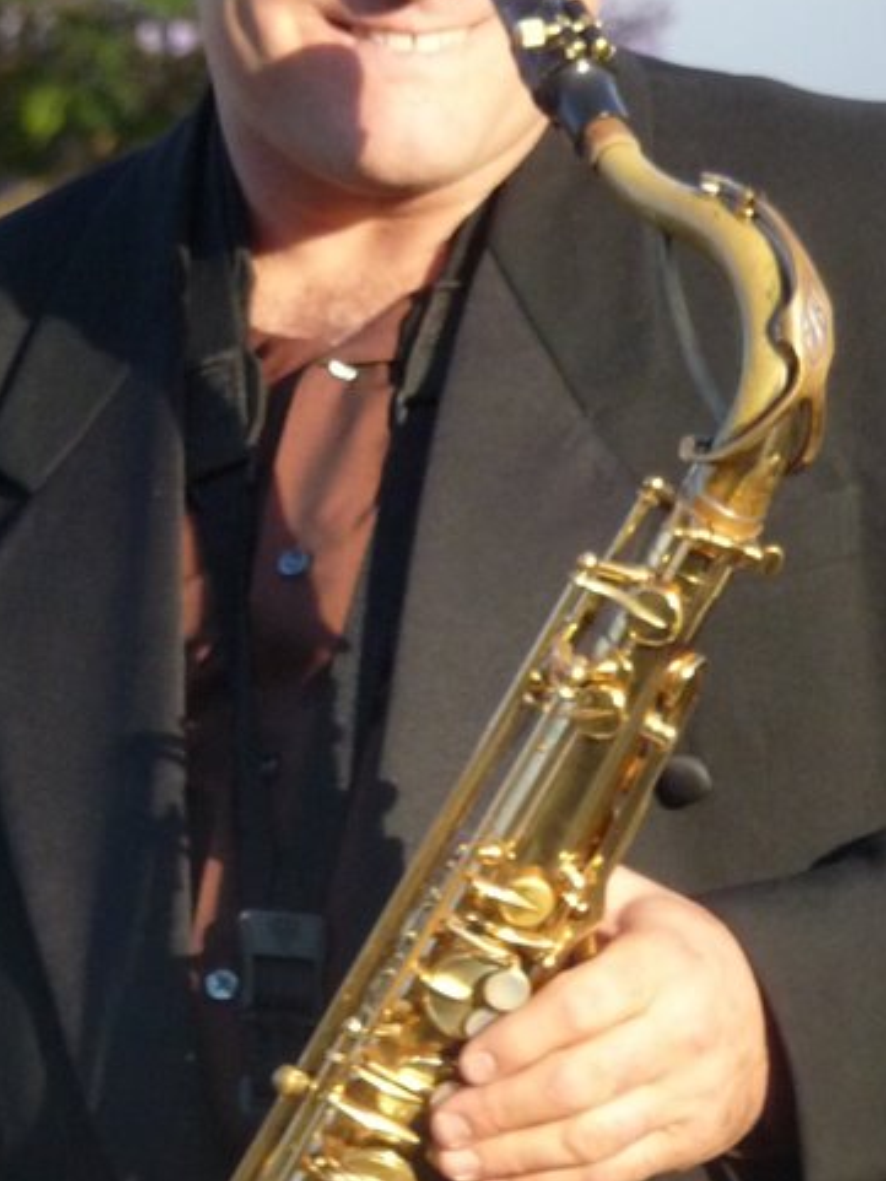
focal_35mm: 596
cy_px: 437
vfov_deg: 3.3
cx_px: 145
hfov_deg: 2.5
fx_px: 20331
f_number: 4.9
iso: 320
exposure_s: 1/500
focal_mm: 47
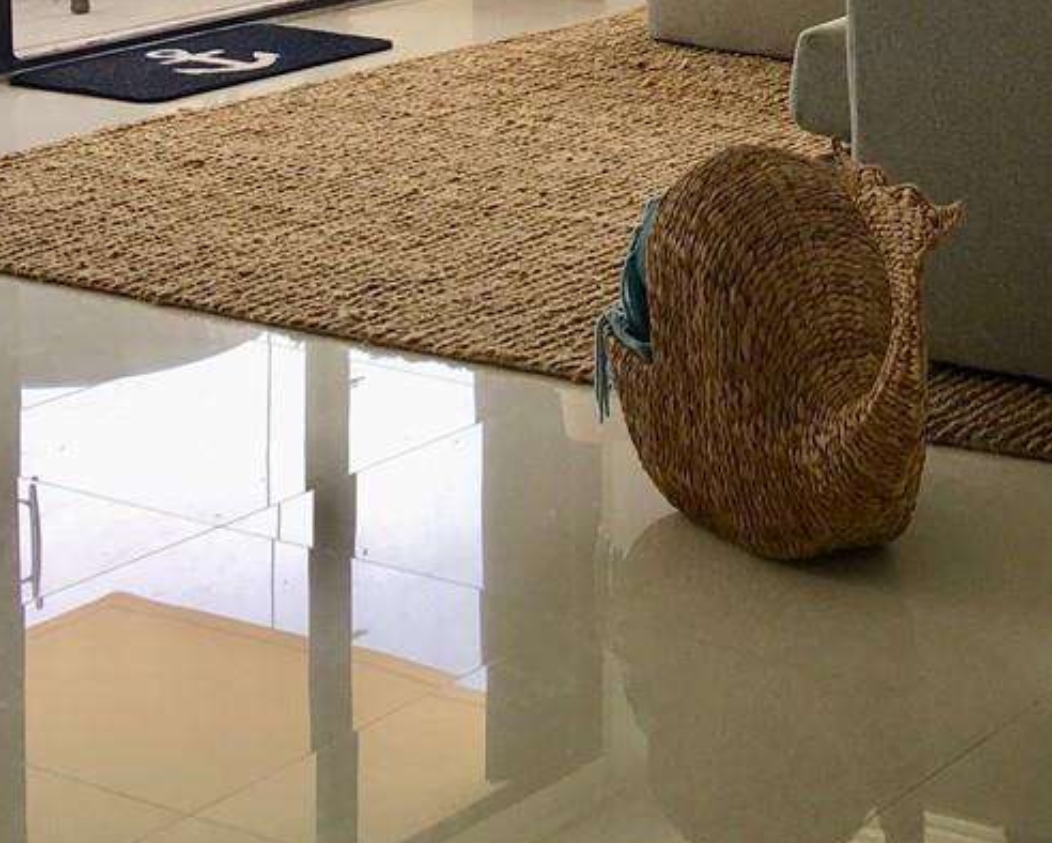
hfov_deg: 19.7
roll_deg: -1.1
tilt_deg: -5.3
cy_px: -193
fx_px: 2866
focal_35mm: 92
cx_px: 1208
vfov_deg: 16.0
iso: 25
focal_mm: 4.15
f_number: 2.2
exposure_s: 1/120
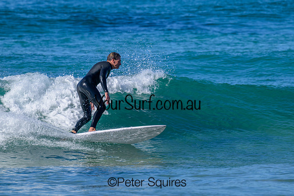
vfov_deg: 1.8
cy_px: 74
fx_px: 6291
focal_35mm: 770
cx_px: 167
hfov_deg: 2.7
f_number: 8
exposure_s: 1/1250
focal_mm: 560
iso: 400
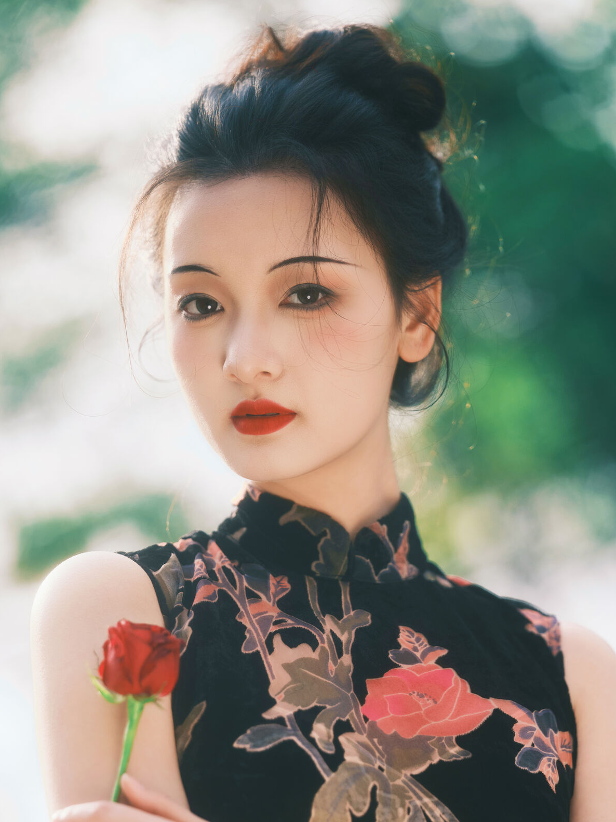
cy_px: 408
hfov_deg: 16.8
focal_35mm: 88
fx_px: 2089
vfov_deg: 22.3
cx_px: 306
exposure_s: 1/3200
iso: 400
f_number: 2
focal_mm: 110
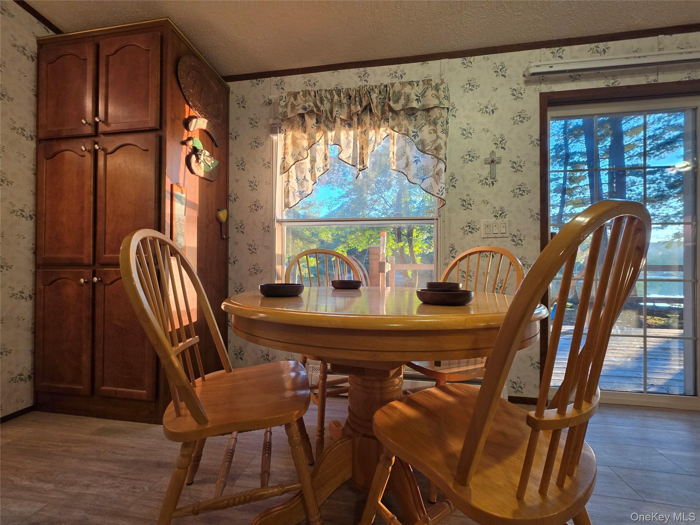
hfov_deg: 106.2
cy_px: 262
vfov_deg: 89.9
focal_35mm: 13
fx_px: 263
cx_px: 350
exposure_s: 1/120
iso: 160
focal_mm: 2.2
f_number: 1.9
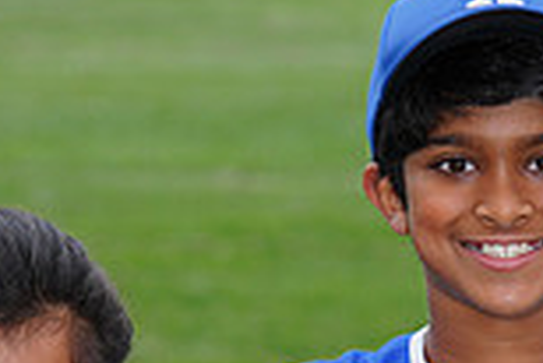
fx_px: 8424
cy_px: 633
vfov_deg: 2.5
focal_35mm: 558
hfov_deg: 3.7
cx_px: 349
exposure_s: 1/200
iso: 200
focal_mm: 148
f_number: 8
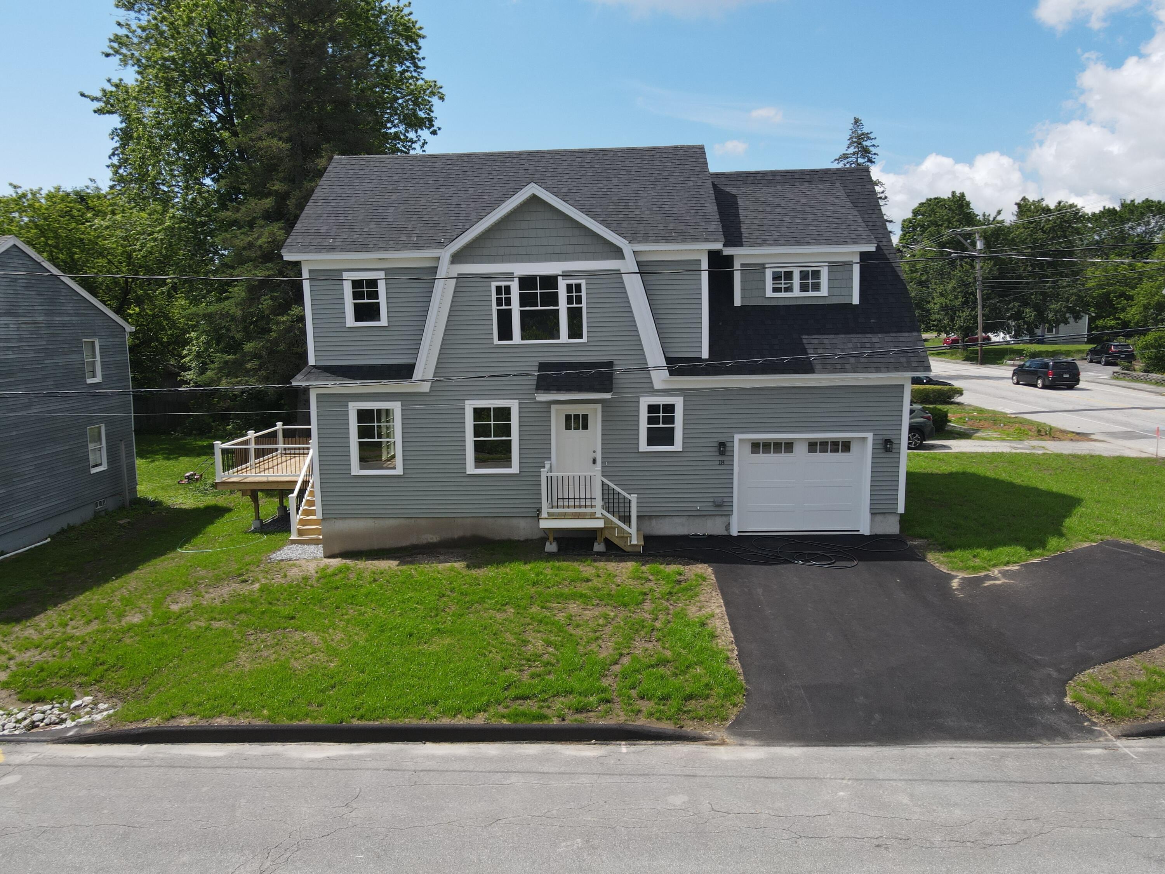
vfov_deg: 56.8
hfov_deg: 71.6
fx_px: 808
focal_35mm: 24
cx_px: 582
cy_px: 437
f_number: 2.8
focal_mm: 4.5
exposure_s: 1/725
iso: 100
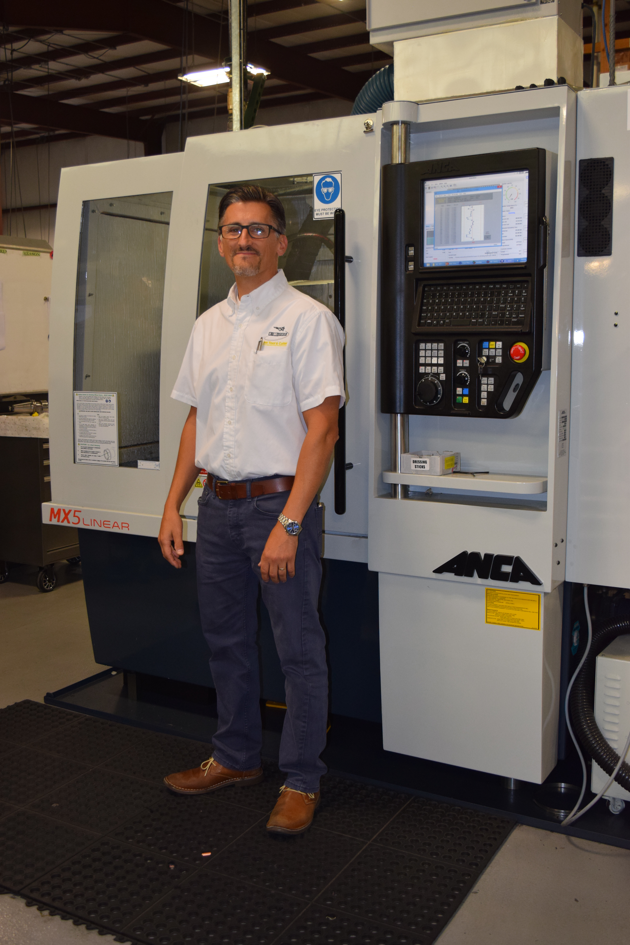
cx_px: 315
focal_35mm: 38
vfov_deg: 51.3
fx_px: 984
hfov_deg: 35.5
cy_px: 472
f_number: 5
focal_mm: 25
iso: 800
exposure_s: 1/100
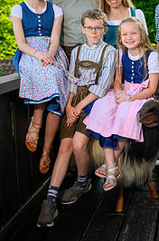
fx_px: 406
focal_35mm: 61
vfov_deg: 32.3
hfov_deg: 22.0
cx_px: 108
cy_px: 60
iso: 400
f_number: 2.8
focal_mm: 36
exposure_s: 1/1000
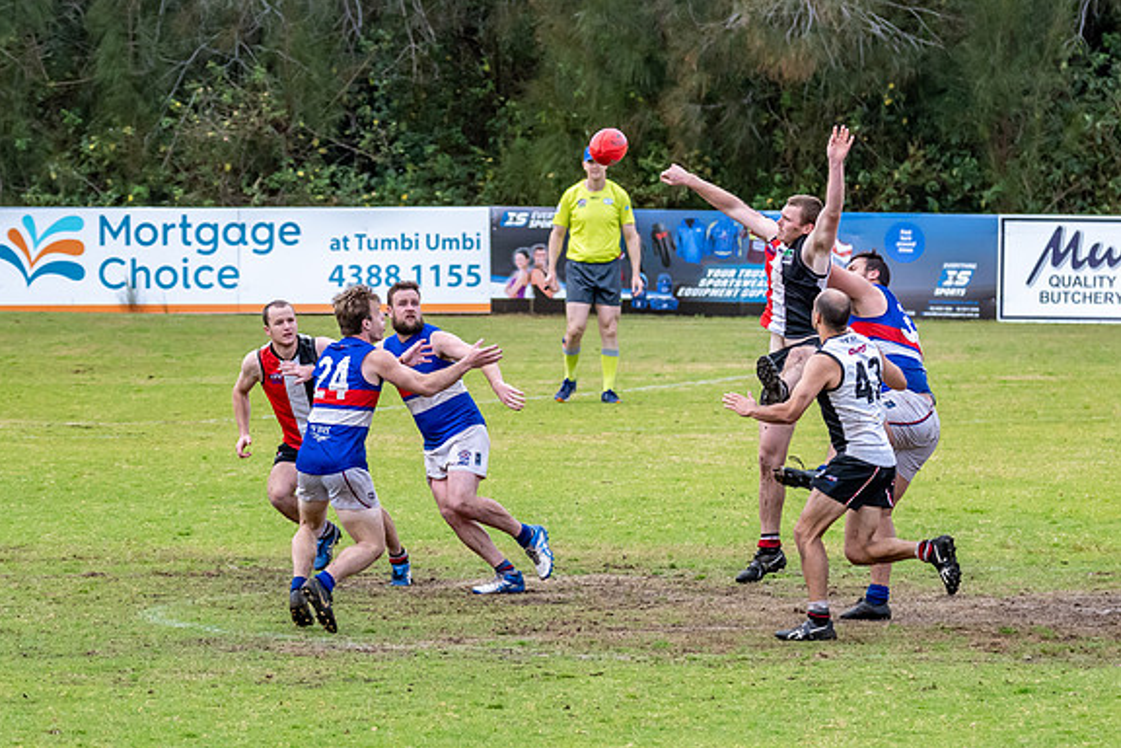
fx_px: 14883
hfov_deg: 4.3
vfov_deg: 2.9
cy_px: 298
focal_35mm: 478
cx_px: 723
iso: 1250
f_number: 7.1
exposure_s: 1/2000
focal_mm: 220
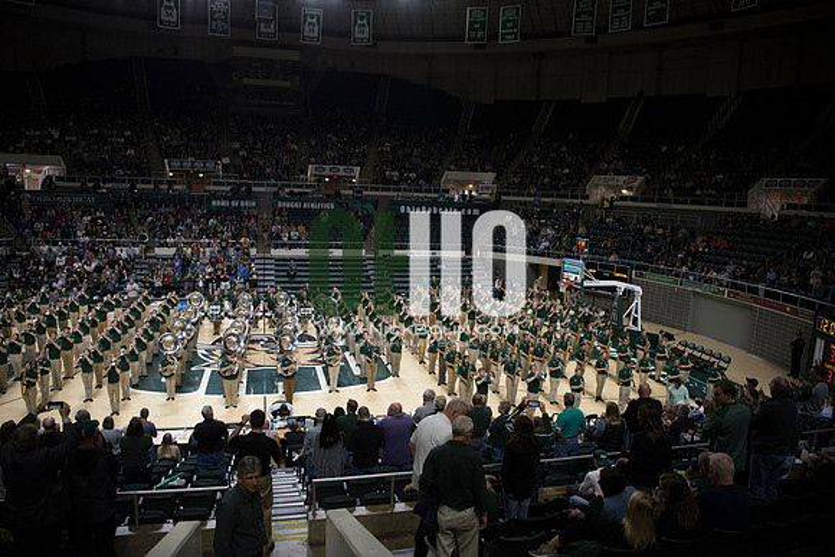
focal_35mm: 24
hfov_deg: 73.7
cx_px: 418
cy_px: 278
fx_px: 557
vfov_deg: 53.2
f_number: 2.8
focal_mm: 24
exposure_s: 1/1000
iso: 2000
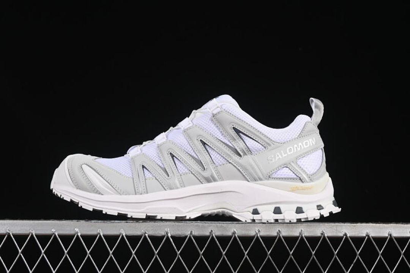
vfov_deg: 18.2
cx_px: 205
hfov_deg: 27.0
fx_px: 854
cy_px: 136
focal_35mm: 75
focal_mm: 50
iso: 160
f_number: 8
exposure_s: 1/60
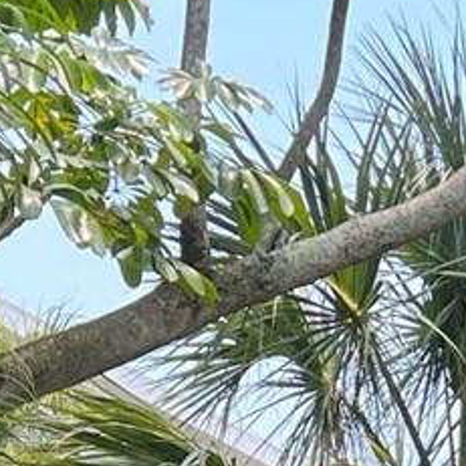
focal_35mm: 159
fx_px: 2422
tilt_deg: +0.4
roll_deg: +1.0
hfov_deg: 11.0
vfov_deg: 10.0
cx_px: 264
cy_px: 1019
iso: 50
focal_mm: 5.7
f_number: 1.5
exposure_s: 1/621
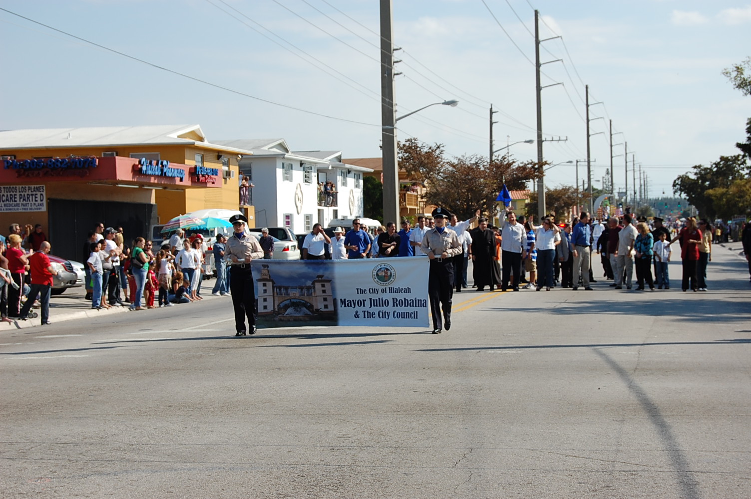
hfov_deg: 27.0
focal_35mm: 75
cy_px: 250
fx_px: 1563
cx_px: 376
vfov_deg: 18.1
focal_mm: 50
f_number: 10
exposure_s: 1/400
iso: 200
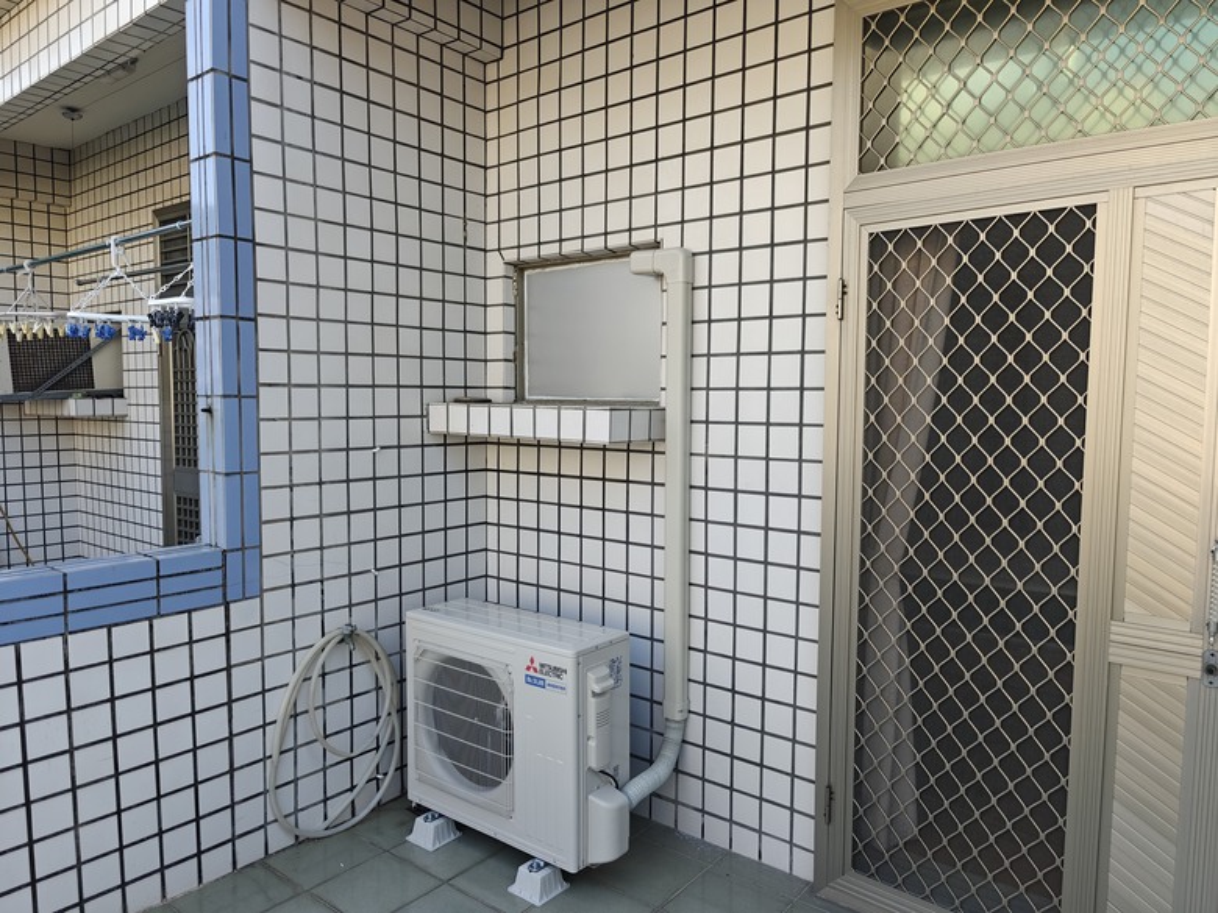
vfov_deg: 58.9
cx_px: 609
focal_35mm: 23
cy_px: 456
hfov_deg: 73.9
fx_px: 809
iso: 50
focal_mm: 6.06
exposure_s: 1/328
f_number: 1.6
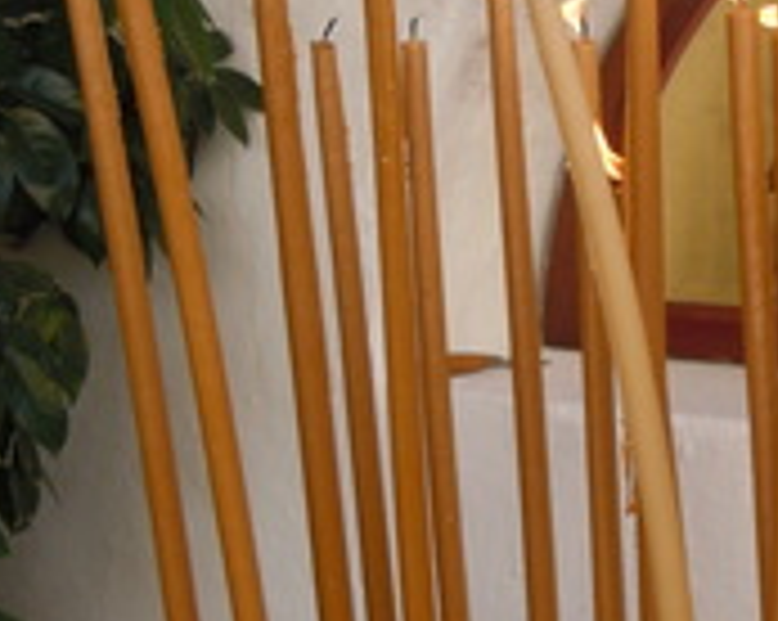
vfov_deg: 17.4
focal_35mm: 88
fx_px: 2024
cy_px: 405
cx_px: 756
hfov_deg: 21.1
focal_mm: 7.1
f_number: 3.7
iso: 125
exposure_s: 1/160
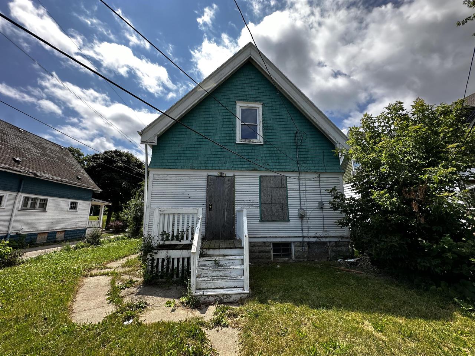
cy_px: 178
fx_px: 192
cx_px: 238
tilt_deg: +13.7
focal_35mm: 14
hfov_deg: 102.1
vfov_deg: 85.7
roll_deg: -1.4
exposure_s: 1/1208
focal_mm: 2.22
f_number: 2.2
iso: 50
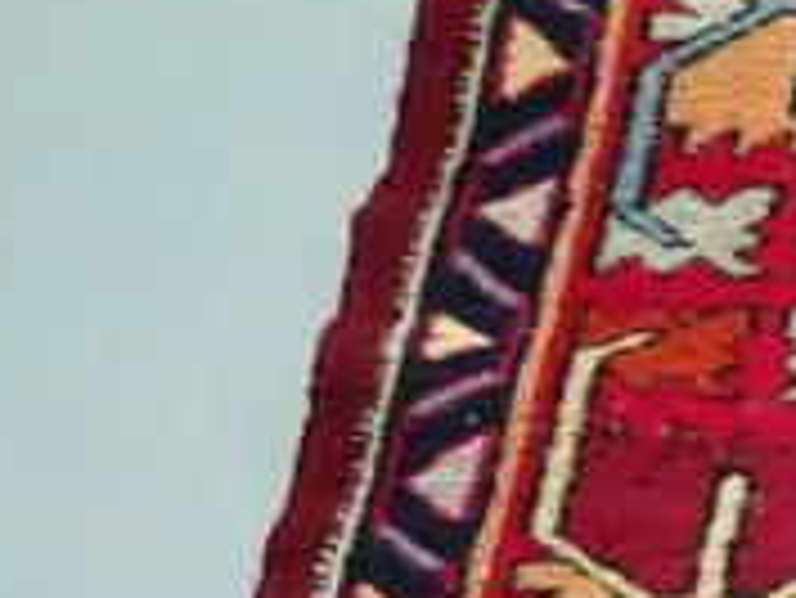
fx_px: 7179
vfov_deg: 4.7
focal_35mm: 312
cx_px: 1884
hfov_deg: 6.1
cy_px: 1012
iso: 3200
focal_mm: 27
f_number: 4.6
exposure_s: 1/100
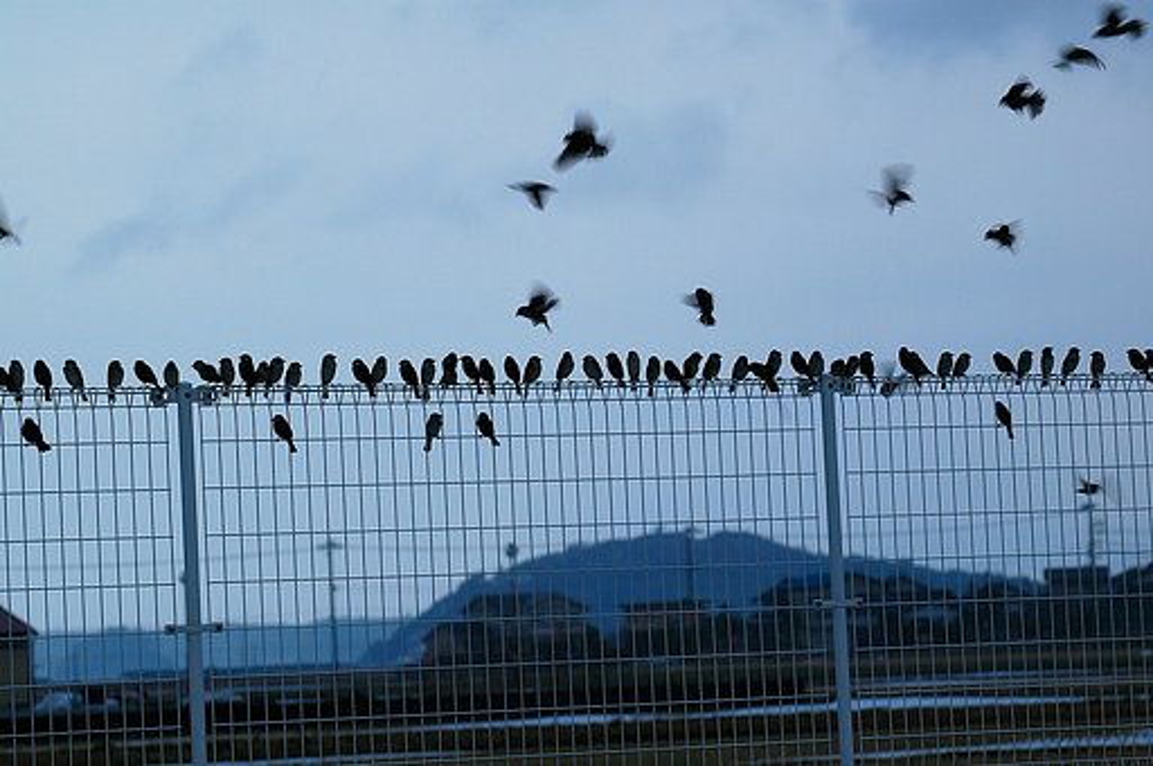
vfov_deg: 8.3
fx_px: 5278
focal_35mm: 165
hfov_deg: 12.5
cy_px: 383
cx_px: 576
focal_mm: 110
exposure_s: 1/80
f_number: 5.6
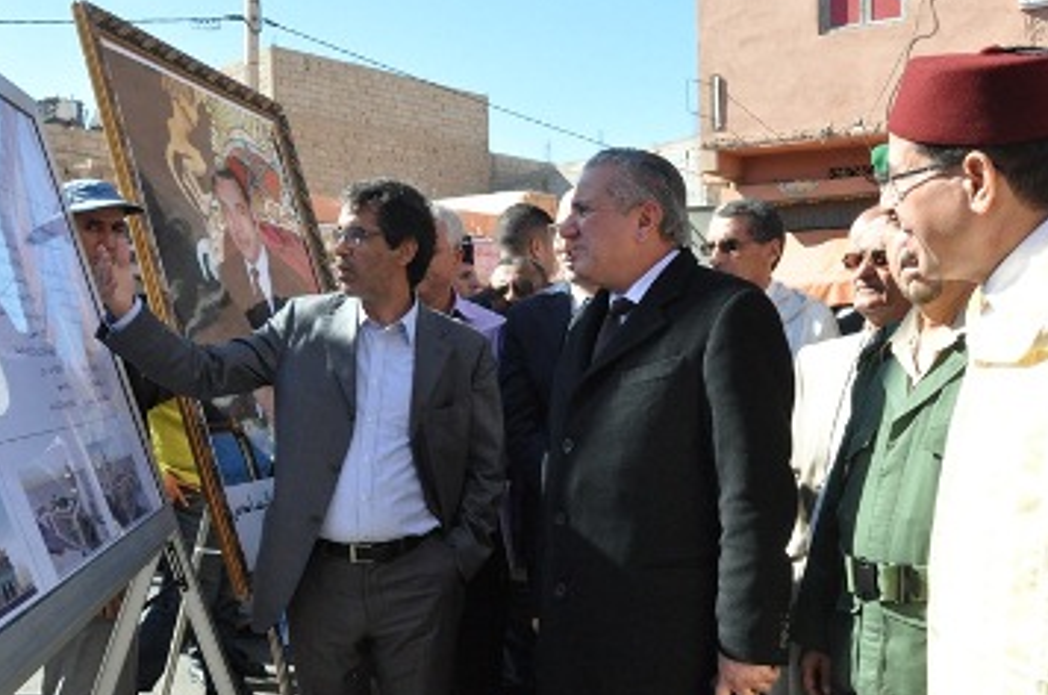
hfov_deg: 55.7
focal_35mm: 34
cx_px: 583
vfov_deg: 38.6
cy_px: 420
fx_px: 988
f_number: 11
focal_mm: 18
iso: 1600
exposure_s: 1/500
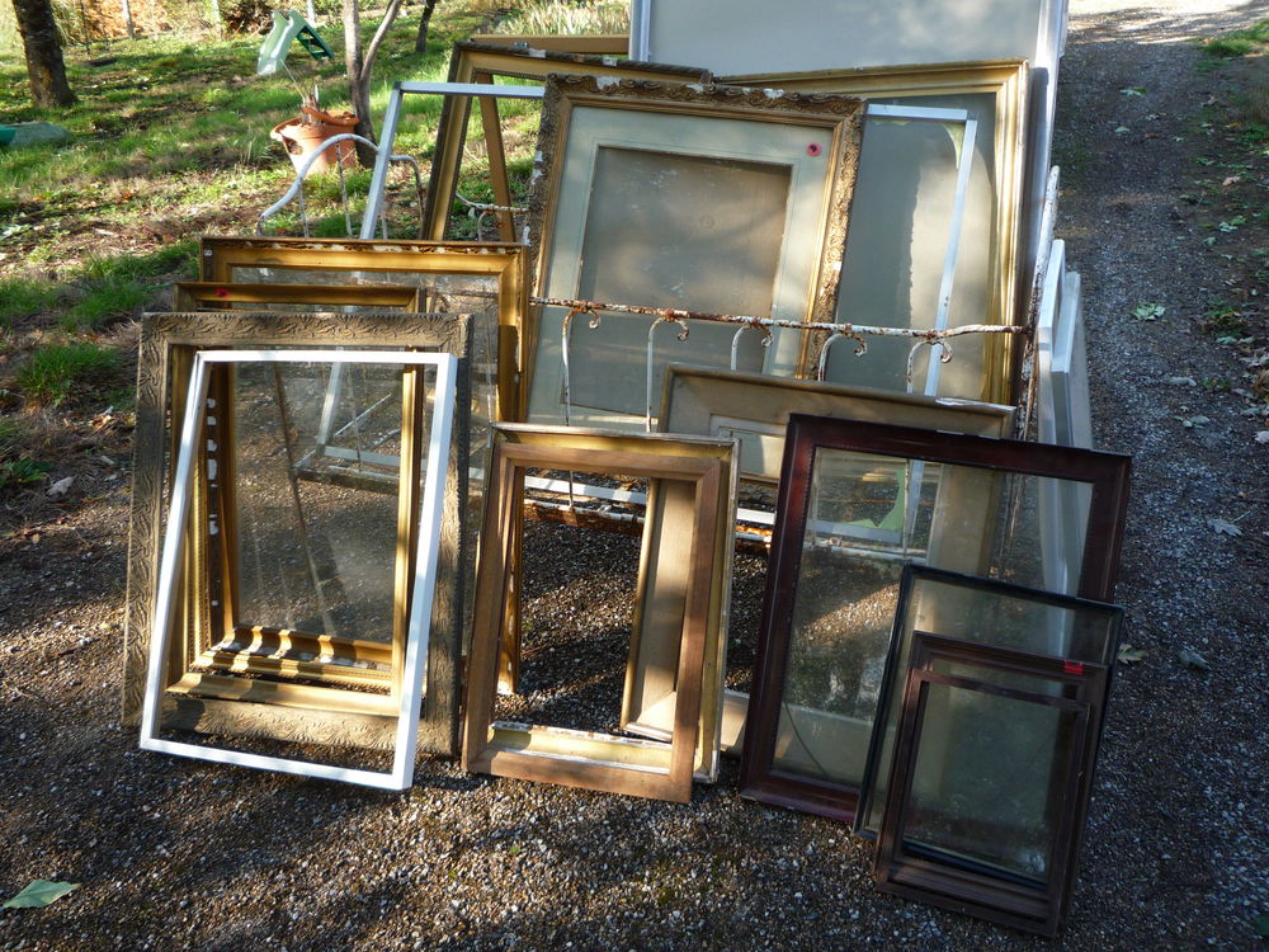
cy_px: 476
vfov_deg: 46.8
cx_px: 634
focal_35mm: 30
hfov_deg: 60.0
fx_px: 1100
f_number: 3.3
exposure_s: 1/100
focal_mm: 5.2
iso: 100
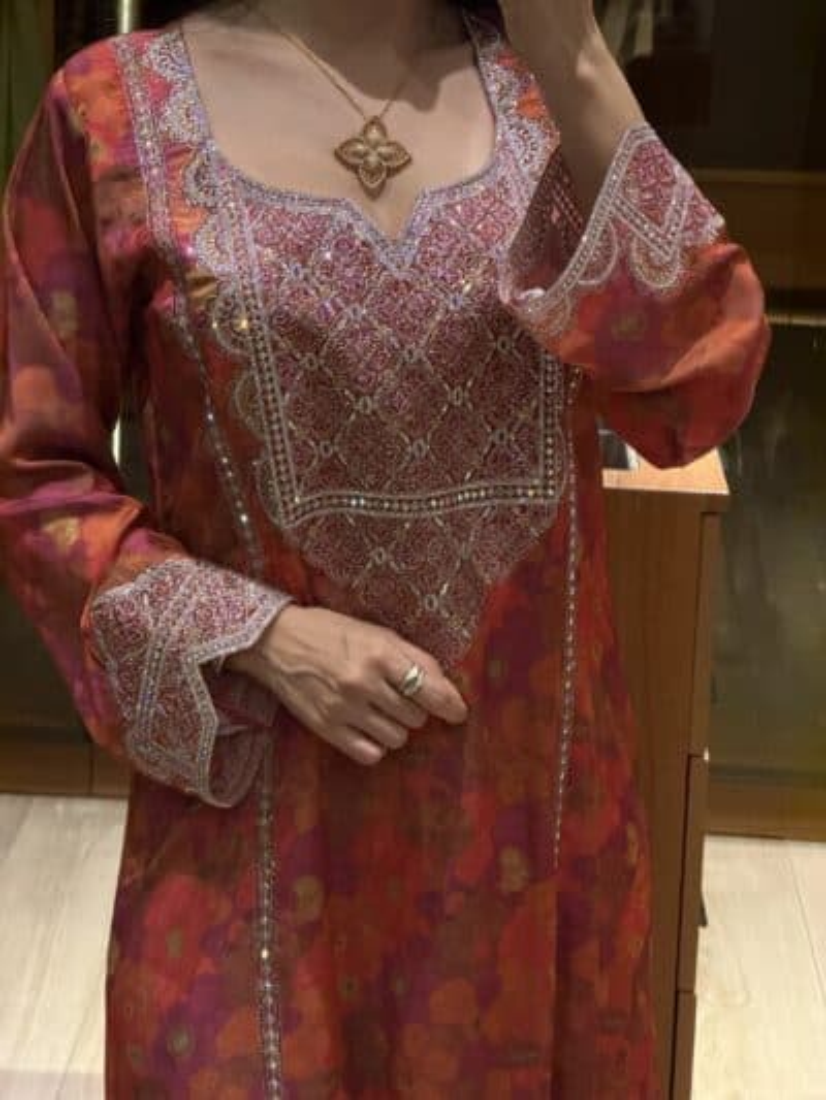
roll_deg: -2.4
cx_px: 413
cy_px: 550
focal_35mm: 100
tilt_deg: -14.3
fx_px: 3180
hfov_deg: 14.8
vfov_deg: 19.6
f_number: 2.8
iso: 640
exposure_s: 1/33
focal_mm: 16.89
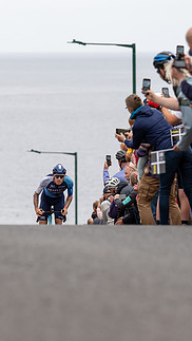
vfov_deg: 6.8
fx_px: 2847
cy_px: 199
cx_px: 51
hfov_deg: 3.9
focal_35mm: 315
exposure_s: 1/1000
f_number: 3.5
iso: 320
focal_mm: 167
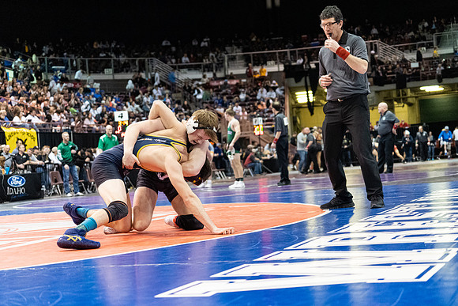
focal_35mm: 70
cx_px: 229
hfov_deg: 28.8
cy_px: 153
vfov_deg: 19.5
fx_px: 891
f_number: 4
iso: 12800
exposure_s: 1/500
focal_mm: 70
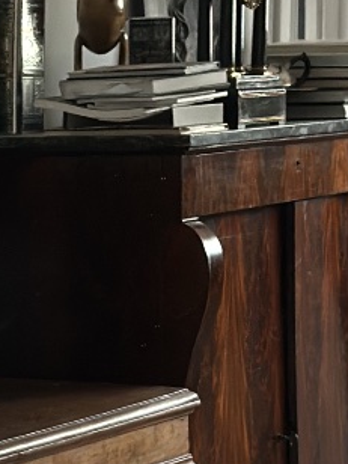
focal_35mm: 187
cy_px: 328
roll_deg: -1.0
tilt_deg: -5.2
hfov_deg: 7.9
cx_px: 200
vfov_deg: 10.6
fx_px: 2507
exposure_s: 1/60
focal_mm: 6.86
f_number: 1.78
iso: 320
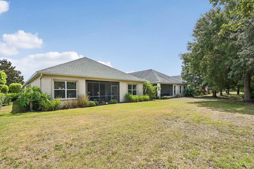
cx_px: 131
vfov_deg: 70.4
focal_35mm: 17
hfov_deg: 93.2
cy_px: 87
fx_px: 120
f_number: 8
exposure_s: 1/1600
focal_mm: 15
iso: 400
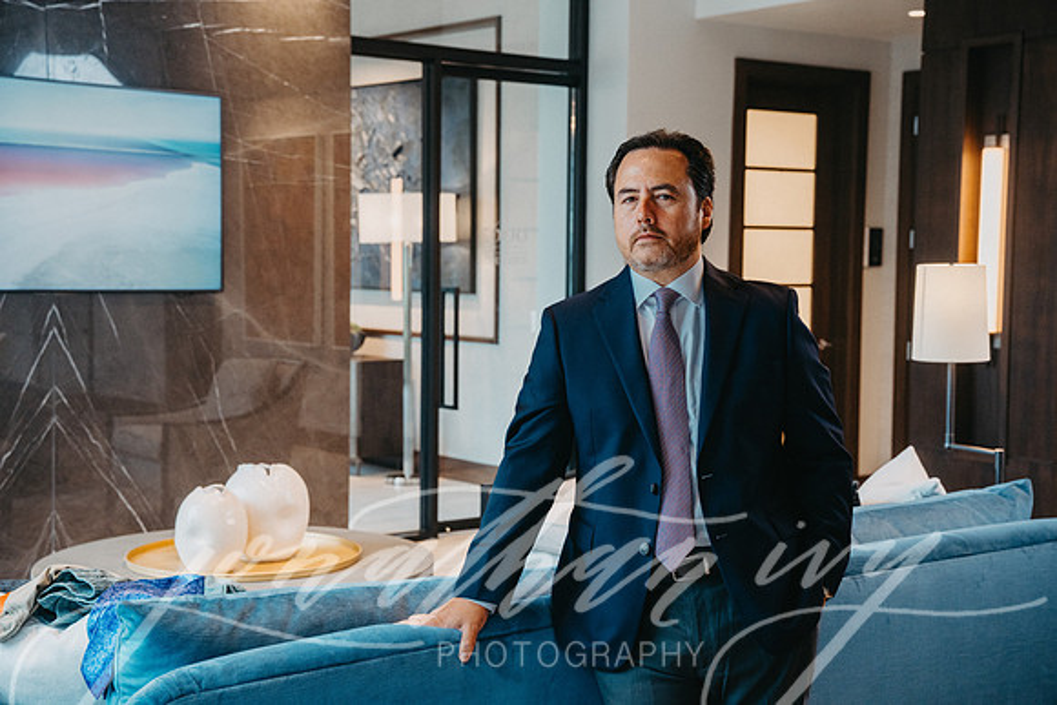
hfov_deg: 36.2
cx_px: 528
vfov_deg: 24.6
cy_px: 352
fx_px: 1615
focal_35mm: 55
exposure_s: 1/125
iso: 1000
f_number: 5
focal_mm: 55
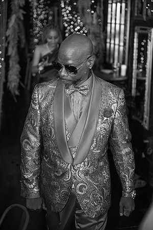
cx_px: 76
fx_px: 446
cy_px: 115
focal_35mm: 70
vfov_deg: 28.8
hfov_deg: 19.5
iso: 640
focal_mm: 70
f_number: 2.8
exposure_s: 1/200
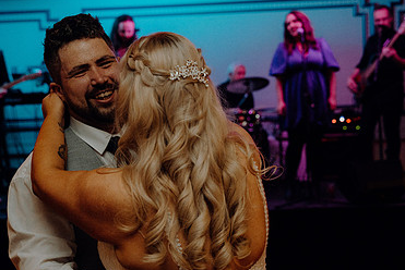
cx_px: 186
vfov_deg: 18.2
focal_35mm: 75
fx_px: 844
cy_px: 179
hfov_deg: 27.0
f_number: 3.5
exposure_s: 1/160
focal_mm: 48
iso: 2500
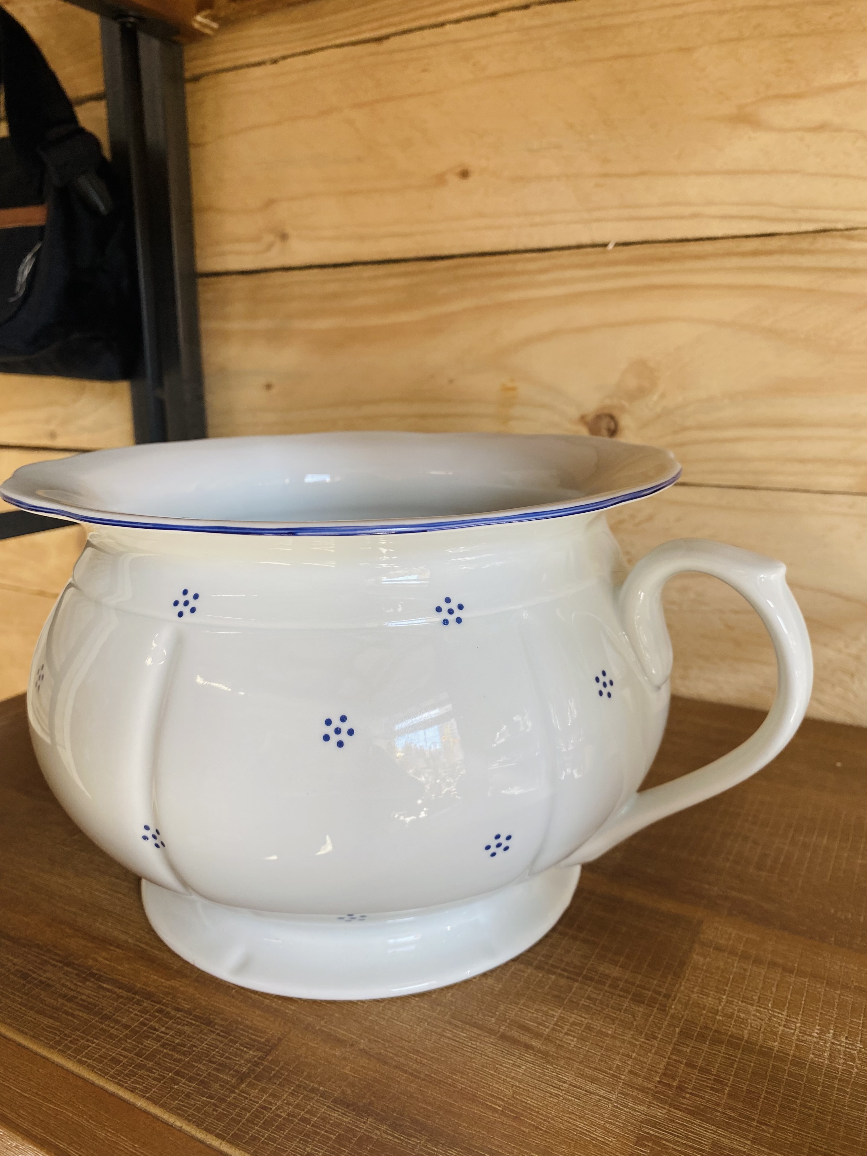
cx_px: 434
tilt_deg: -12.8
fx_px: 868
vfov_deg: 67.3
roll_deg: +1.0
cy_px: 578
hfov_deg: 53.1
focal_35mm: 26
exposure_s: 1/121
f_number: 1.8
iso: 80
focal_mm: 4.25
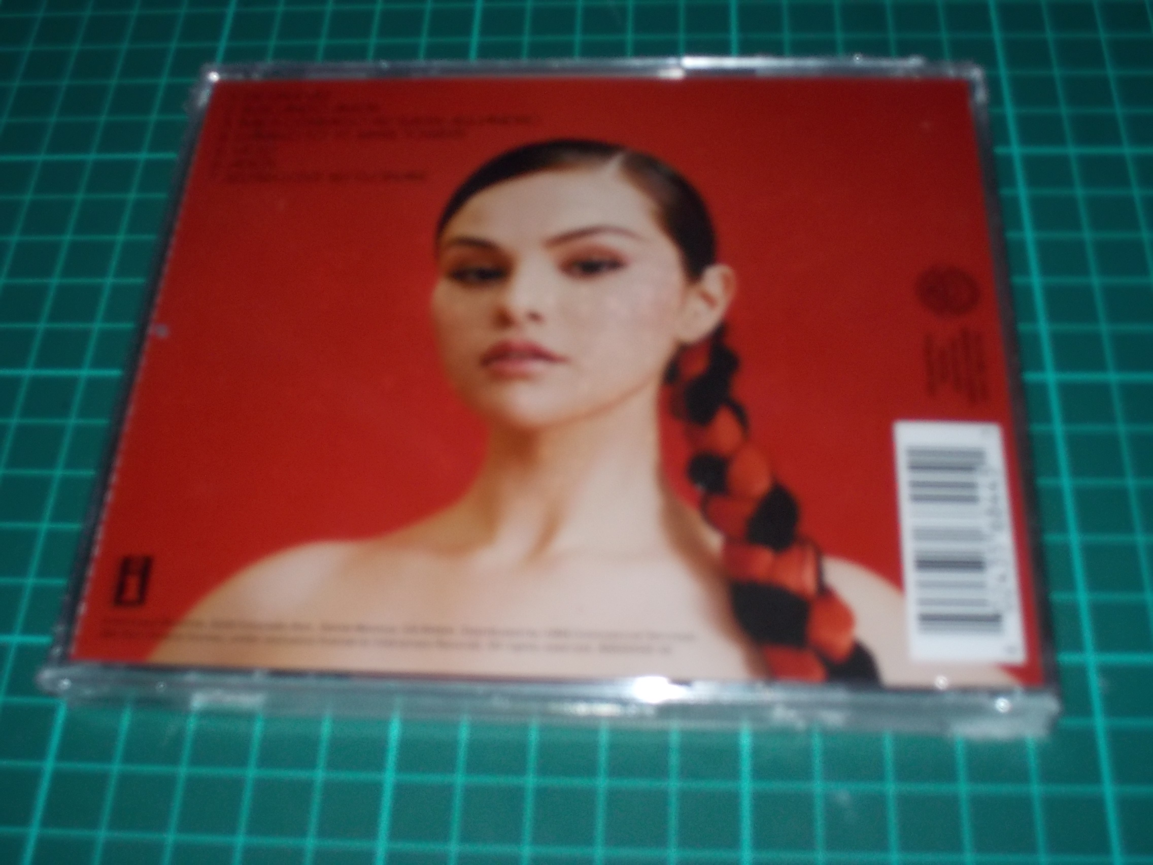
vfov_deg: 32.2
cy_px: 432
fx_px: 1499
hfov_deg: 42.1
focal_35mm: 45
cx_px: 576
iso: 200
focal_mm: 6.4
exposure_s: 1/30
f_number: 4.2
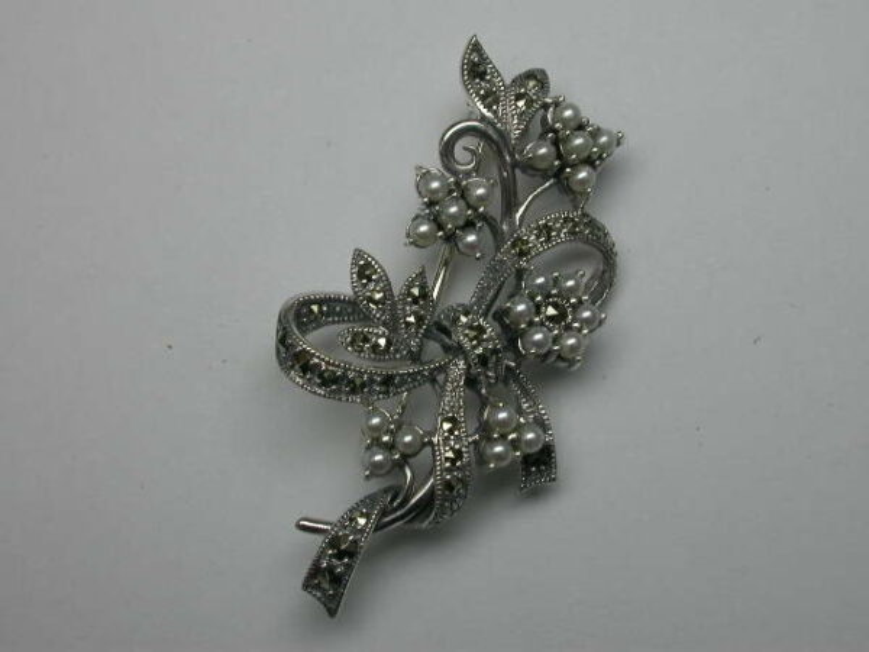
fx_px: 2134
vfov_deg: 17.4
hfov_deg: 23.0
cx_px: 434
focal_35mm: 85
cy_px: 326
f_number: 10.4
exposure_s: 1/37.2
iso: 100
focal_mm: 17.7
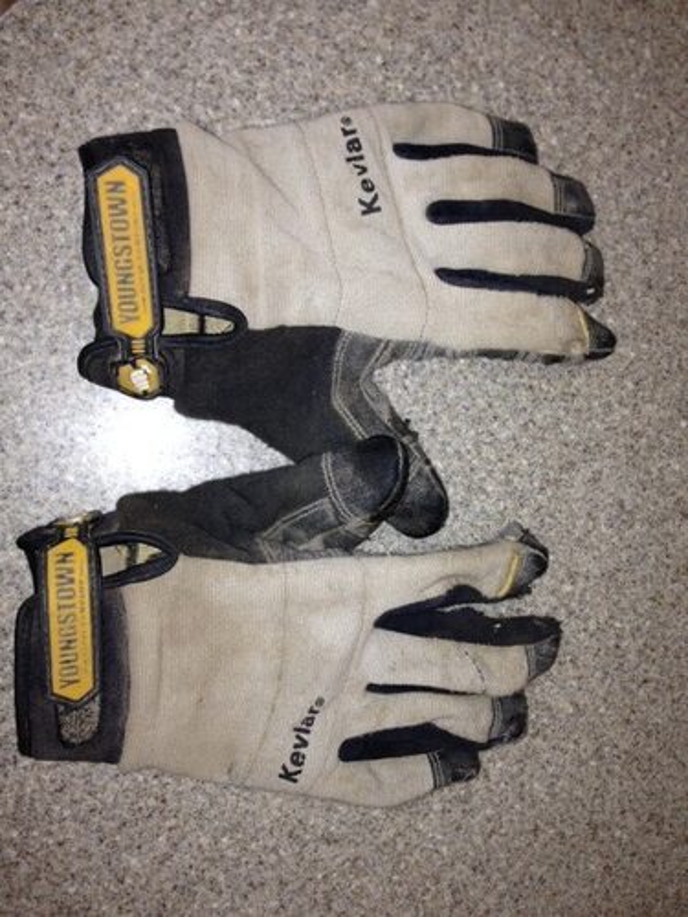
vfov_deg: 55.4
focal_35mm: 33
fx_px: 875
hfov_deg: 42.9
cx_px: 344
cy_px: 458
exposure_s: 1/22
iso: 50
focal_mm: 4.13
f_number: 2.4
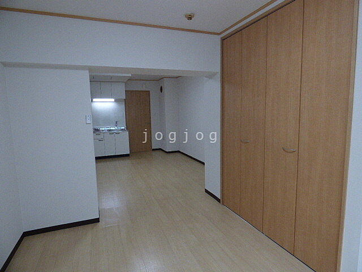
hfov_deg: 81.7
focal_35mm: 20
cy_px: 136
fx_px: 209
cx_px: 181
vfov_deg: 66.0
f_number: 2.8
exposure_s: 1/60
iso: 250
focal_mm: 3.58
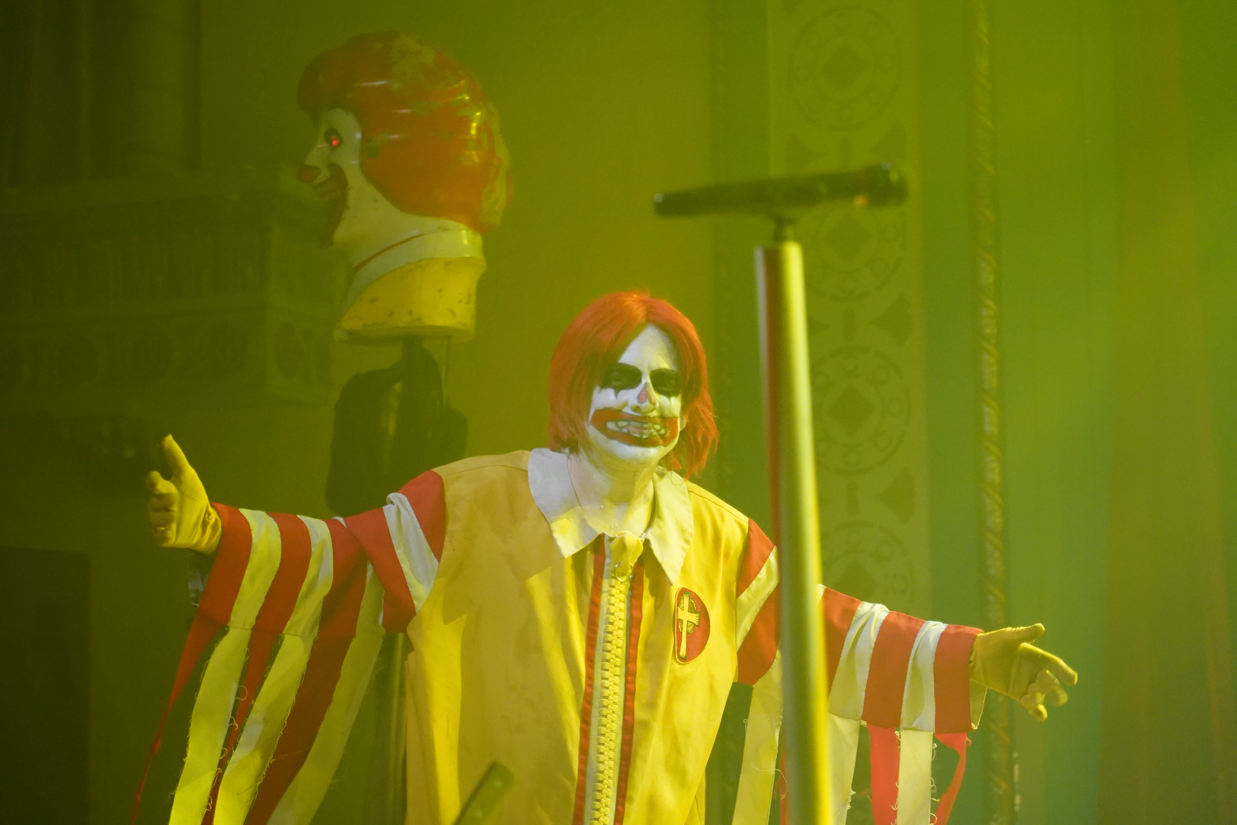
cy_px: 412
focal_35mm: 105
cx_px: 618
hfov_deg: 19.5
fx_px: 3608
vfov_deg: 13.0
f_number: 4
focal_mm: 105
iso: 6400
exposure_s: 1/160
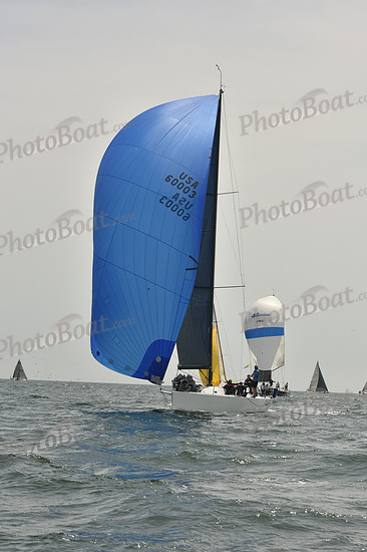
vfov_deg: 21.5
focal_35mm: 95
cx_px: 187
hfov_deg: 14.4
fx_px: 1454
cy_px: 269
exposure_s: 1/1600
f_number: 11
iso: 400
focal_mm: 90
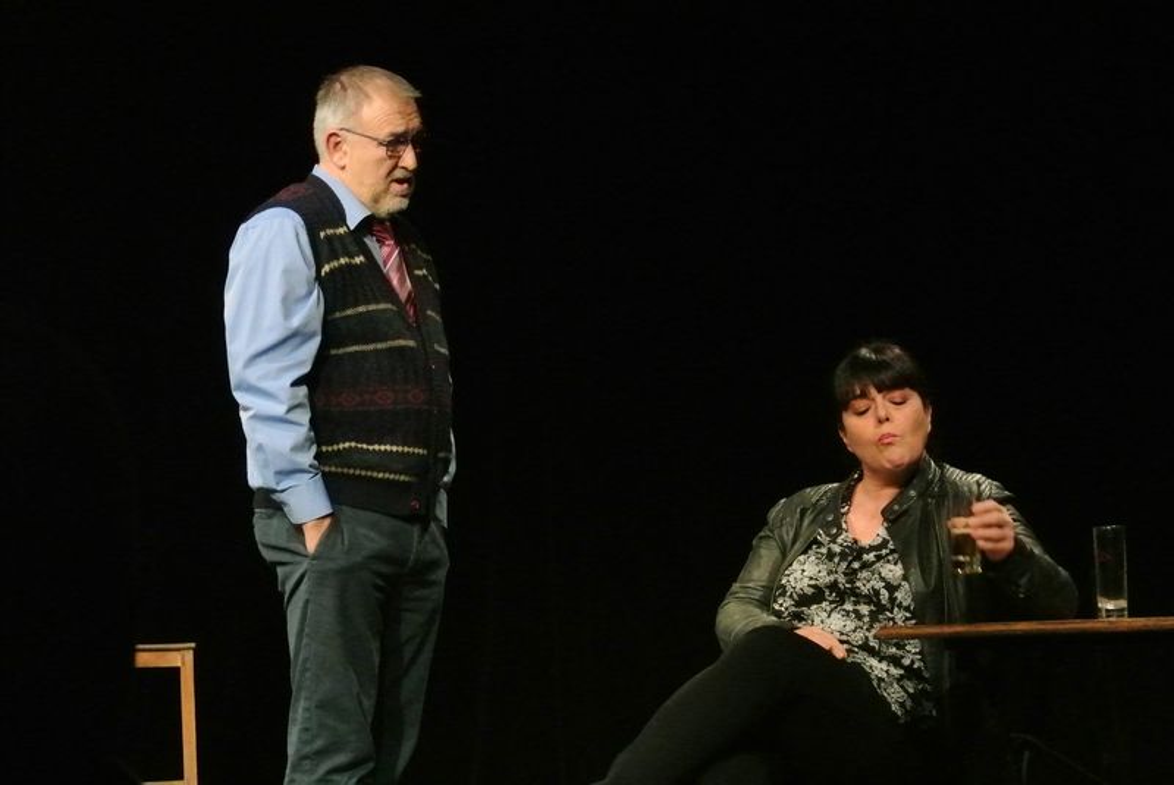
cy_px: 392
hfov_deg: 18.4
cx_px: 587
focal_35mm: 111
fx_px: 3623
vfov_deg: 12.4
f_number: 8
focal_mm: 41.2
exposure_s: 1/80
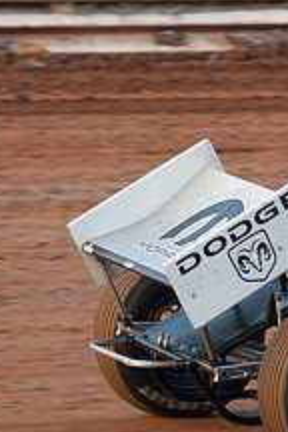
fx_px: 4596
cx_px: 566
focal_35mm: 383
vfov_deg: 5.4
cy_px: 116
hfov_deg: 3.6
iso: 250
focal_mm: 95
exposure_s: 1/400
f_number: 3.5
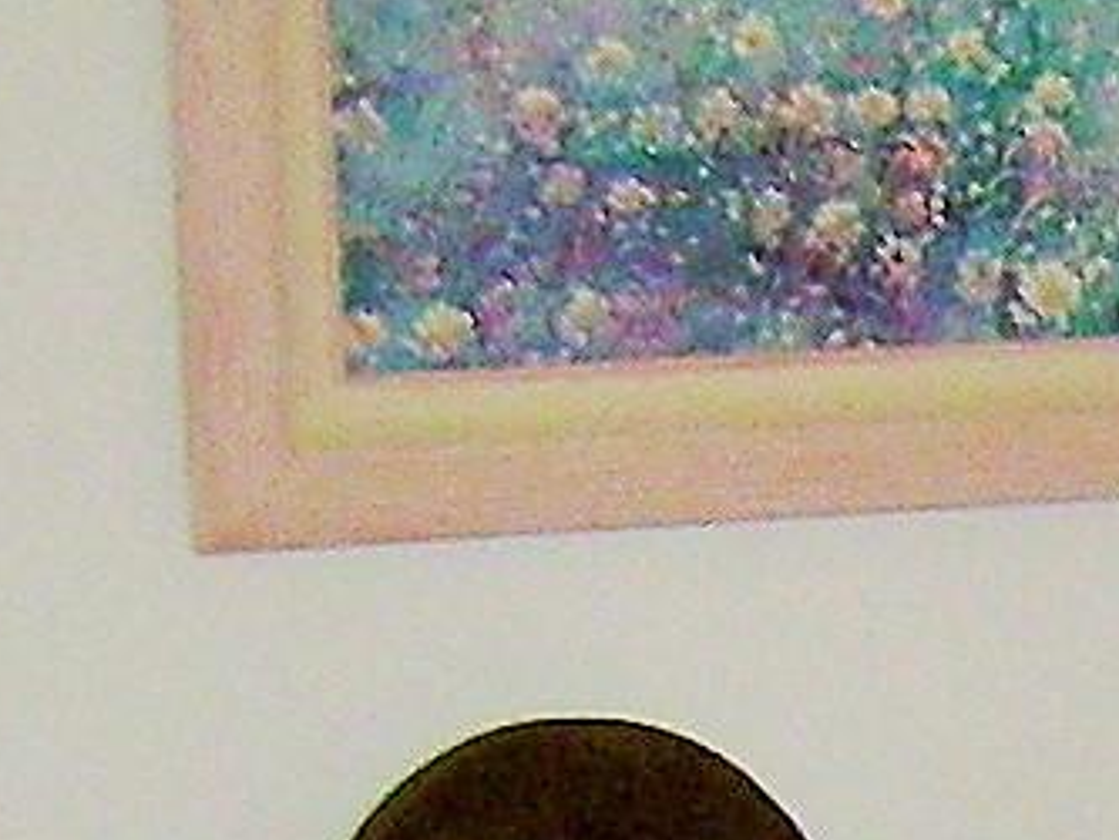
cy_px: 2157
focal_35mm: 259
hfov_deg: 7.3
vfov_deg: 5.5
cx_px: 2312
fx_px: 8375
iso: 50
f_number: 2.8
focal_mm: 6.3
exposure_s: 1/60
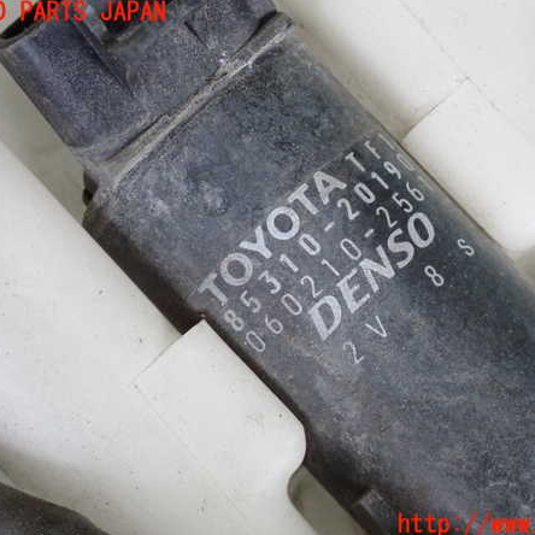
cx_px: 308
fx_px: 1836
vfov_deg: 16.6
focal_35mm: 105
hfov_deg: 16.6
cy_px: 269
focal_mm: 15.66
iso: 800
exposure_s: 1/60
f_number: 4.5
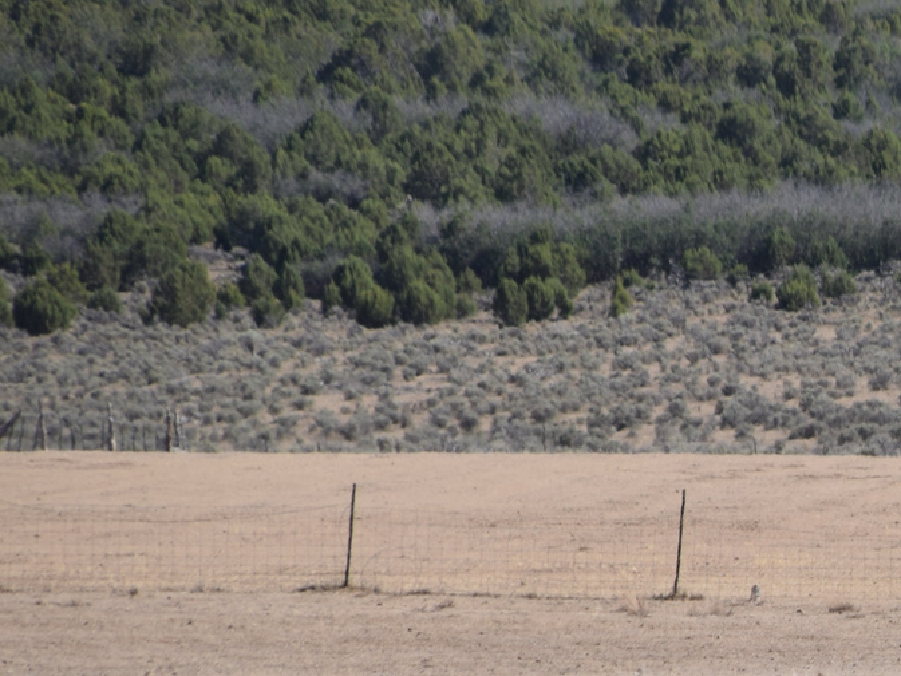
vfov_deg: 1.8
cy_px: 675
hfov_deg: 2.4
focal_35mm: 811
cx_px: 1157
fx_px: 21125
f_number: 6
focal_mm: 185
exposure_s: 1/500
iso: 100
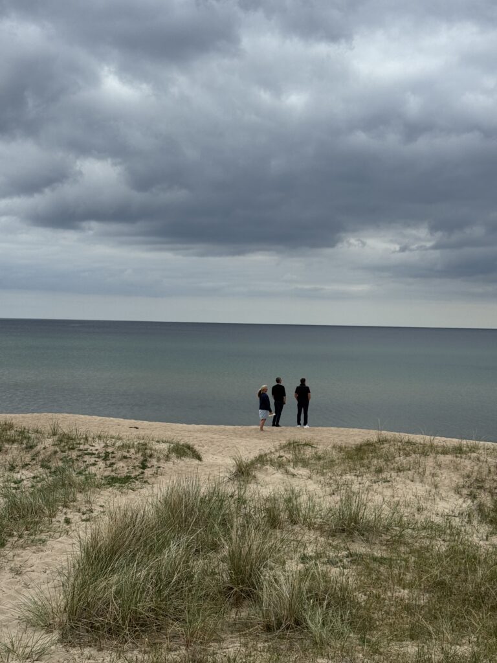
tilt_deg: -0.6
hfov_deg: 30.3
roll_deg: -1.4
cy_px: 332
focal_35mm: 48
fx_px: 919
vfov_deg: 39.7
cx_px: 248
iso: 64
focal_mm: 6.76
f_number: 1.78
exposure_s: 1/6410
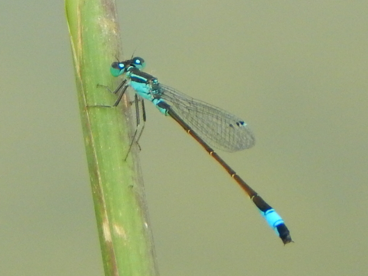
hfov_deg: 8.5
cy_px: 138
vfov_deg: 6.4
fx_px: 2467
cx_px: 184
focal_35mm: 232
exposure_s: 1/250
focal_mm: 41.7
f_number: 5.6
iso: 320
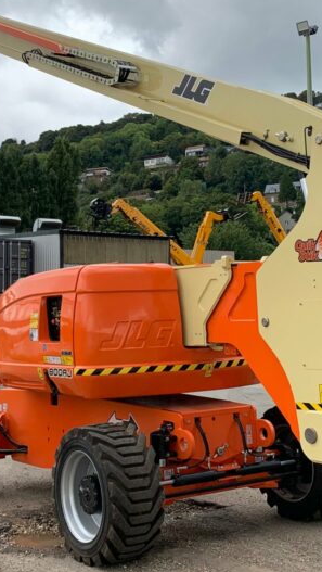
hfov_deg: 21.9
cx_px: 142
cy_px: 245
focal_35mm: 55
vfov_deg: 37.8
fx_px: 834
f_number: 1.8
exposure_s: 1/759
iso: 25
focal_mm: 4.25
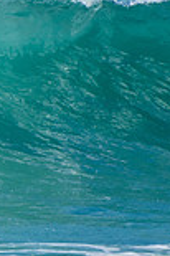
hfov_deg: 0.6
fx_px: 15965
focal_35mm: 2249
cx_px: -282
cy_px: 115
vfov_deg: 0.9
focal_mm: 400
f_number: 5.6
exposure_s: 1/1250
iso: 200
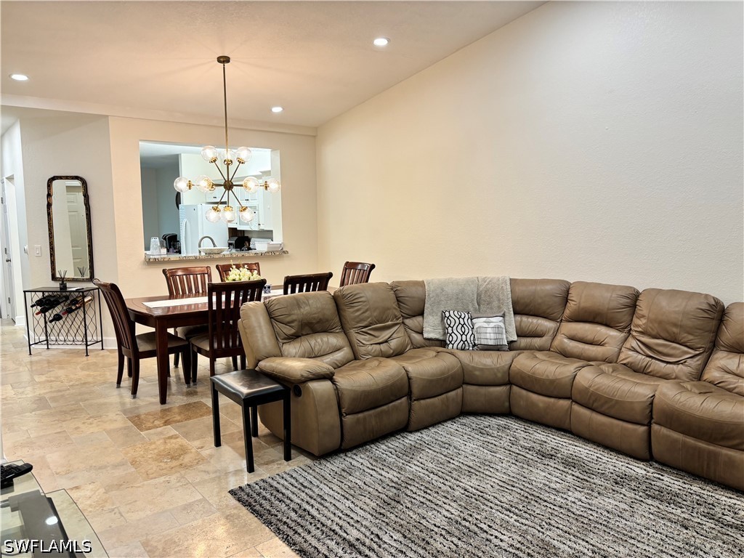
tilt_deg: -7.4
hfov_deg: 67.3
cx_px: 372
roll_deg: +0.1
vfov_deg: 53.1
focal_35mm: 26
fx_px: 559
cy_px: 279
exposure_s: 1/60
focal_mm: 5.96
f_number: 1.6
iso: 100
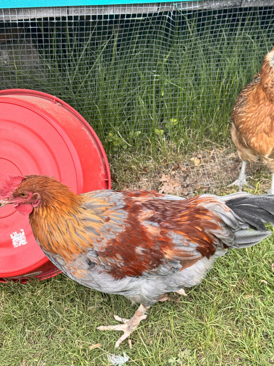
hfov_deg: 30.3
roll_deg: +1.3
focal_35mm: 48
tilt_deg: -36.7
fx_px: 507
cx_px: 137
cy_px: 183
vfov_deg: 39.7
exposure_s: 1/568
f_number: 1.78
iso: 64
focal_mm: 6.76
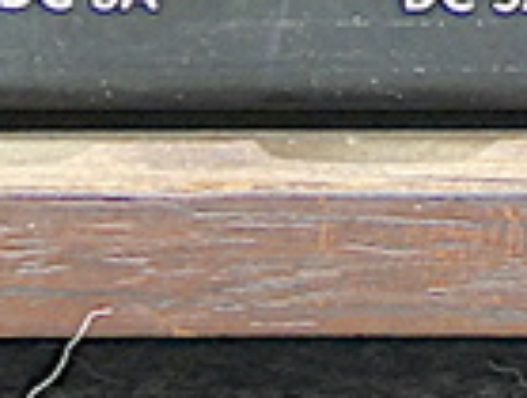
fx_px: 16821
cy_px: -868
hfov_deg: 1.8
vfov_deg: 1.4
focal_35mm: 1102
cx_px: 789
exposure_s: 4
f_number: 5.6
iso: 100
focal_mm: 28.7
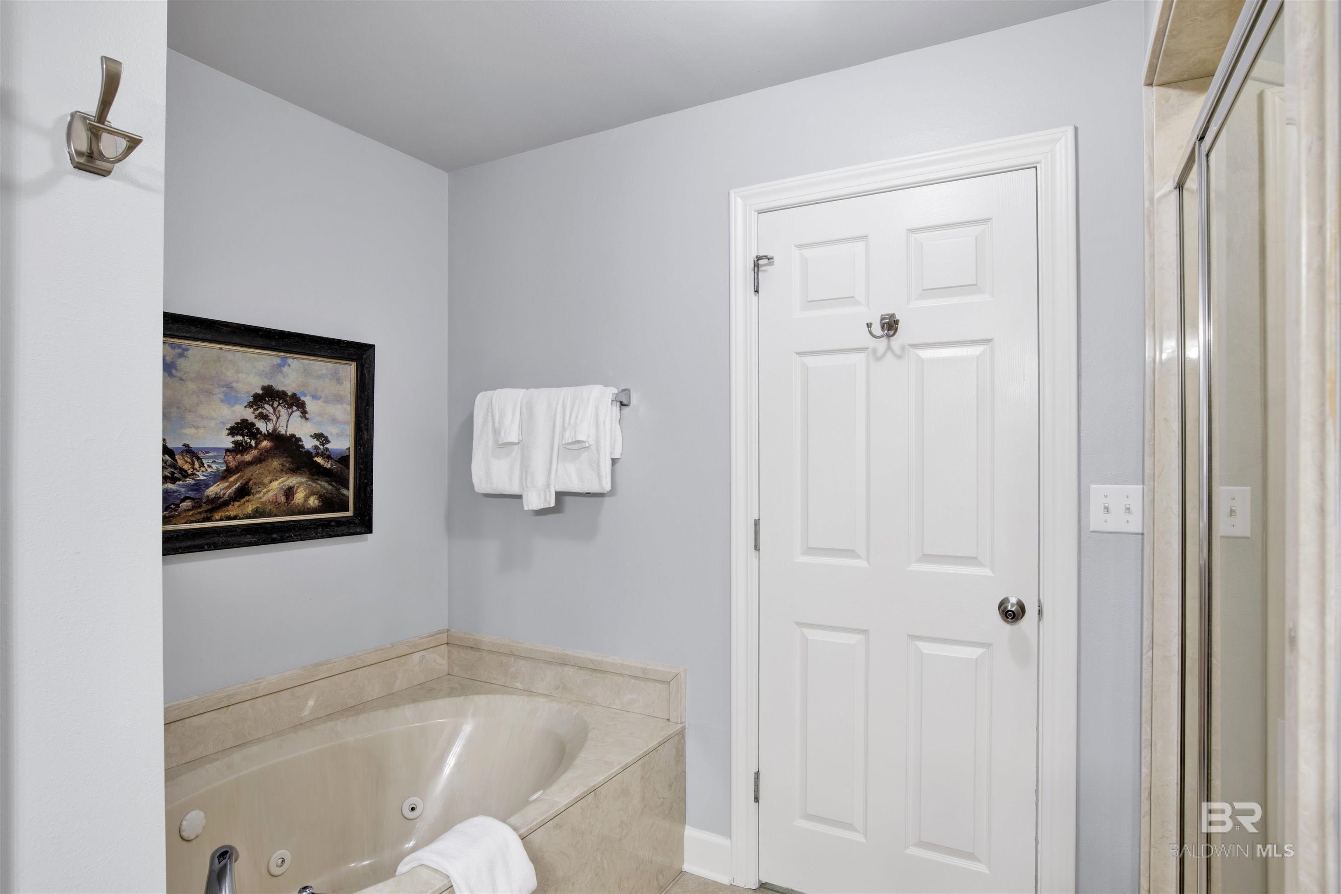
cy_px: 447
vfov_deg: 67.4
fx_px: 670
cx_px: 670
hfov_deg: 90.0
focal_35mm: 18
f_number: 11
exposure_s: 1/2
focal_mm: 18
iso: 200
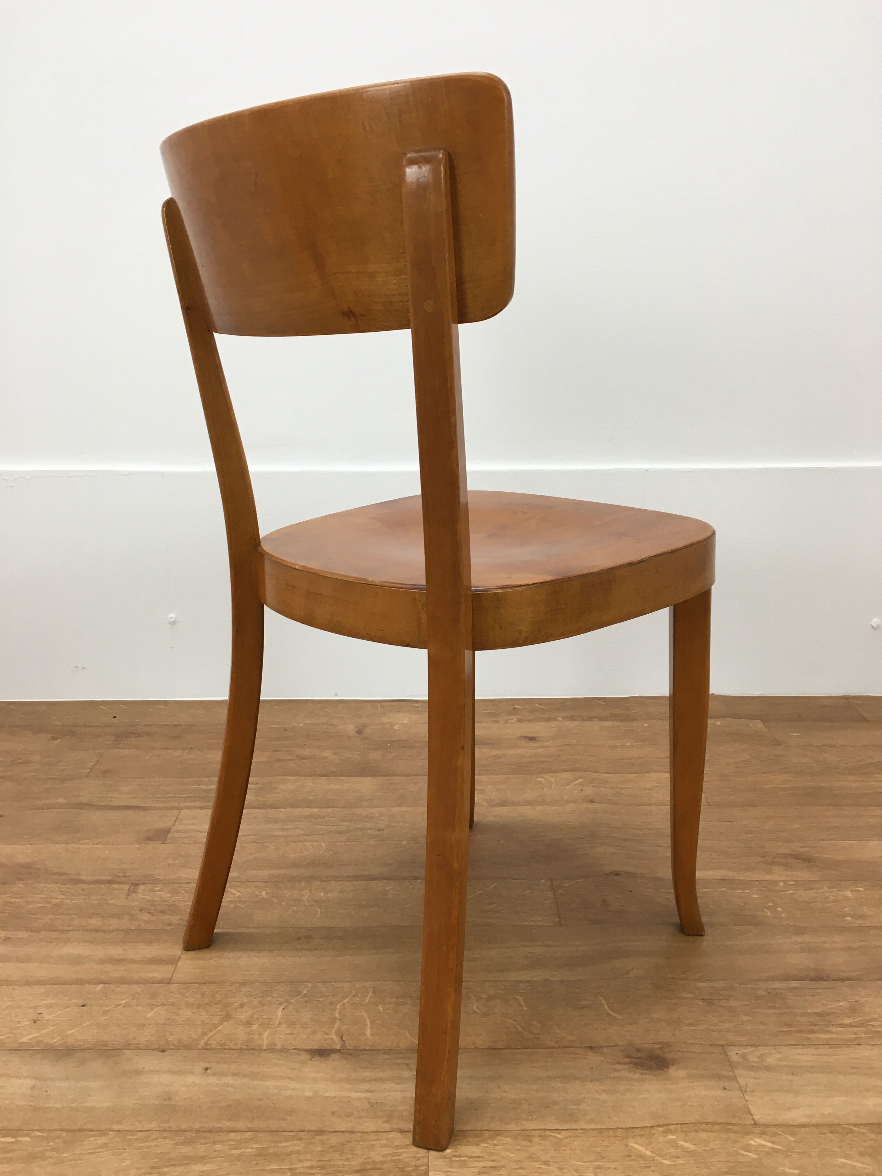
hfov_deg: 48.2
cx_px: 441
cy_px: 588
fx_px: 985
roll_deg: -0.5
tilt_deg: -13.2
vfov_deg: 61.7
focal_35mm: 29
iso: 32
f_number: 2.2
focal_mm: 4.15
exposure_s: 1/33
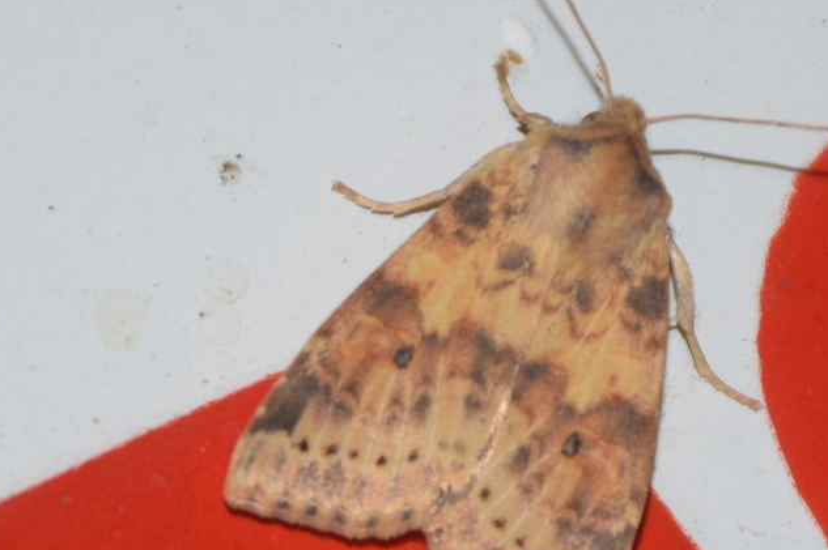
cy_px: 289
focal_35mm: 319
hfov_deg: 6.5
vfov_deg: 4.3
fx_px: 7331
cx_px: 509
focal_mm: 140
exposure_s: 1/60
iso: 320
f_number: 5.6
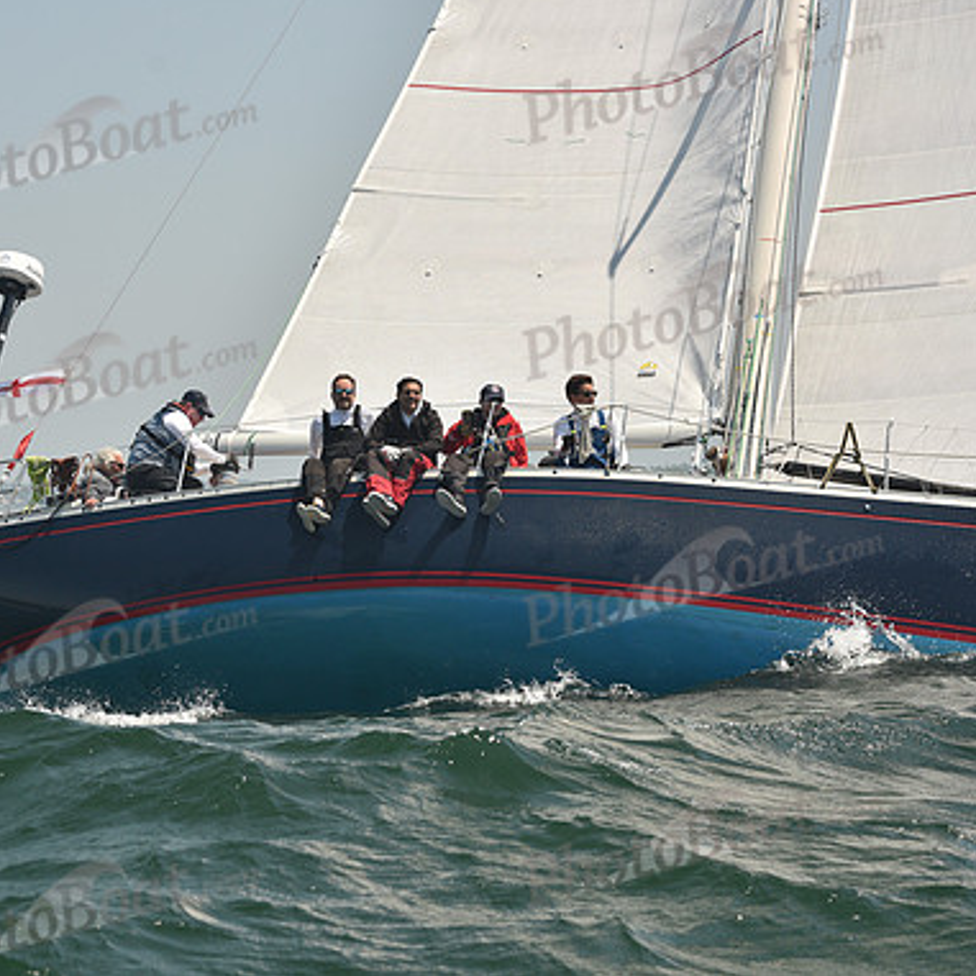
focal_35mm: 106
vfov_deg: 16.4
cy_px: 483
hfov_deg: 16.4
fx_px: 3381
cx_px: 392
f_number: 5.6
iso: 250
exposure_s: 1/640
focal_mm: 82
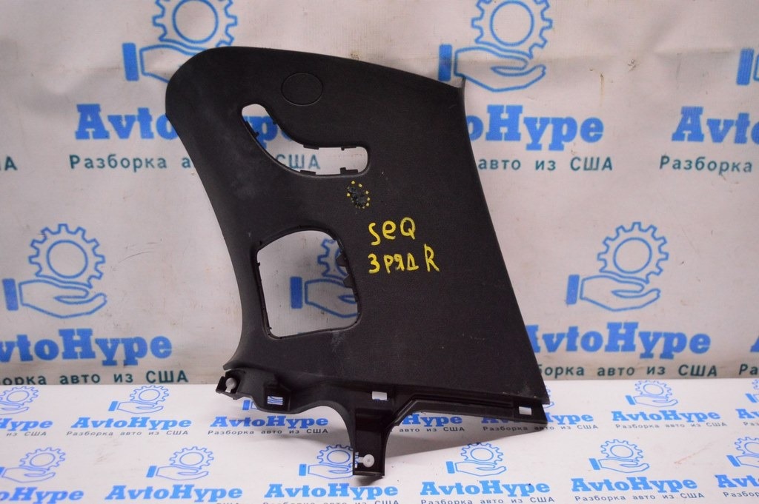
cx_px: 380
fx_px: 822
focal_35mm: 39
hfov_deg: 49.6
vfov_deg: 34.2
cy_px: 252
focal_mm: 26
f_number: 4
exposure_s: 1/400
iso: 3200
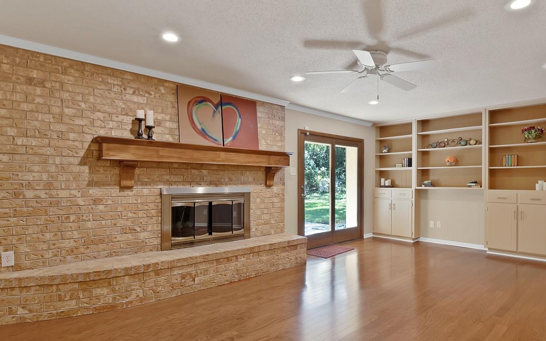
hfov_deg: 87.6
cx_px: 305
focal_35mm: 19
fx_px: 283
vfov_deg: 62.2
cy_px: 180
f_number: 9
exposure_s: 2
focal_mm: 12
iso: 640
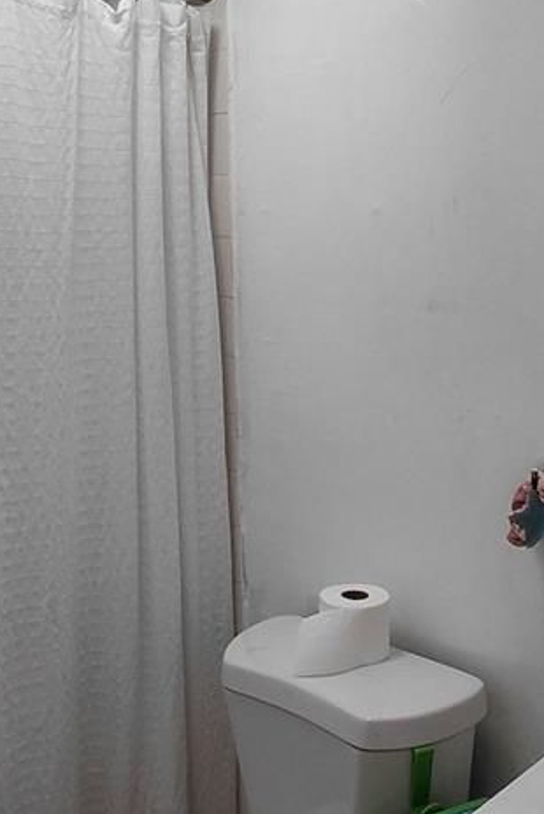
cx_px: 386
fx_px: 973
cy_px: 384
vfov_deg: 45.4
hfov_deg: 30.9
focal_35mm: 43
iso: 50
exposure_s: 1/120
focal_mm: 1.64
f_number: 2.2
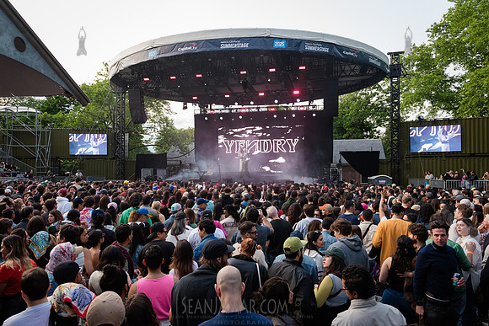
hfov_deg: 70.6
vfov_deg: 50.6
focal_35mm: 25
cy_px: 163
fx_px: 345
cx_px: 244
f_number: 4
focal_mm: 24
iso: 2000
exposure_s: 1/500
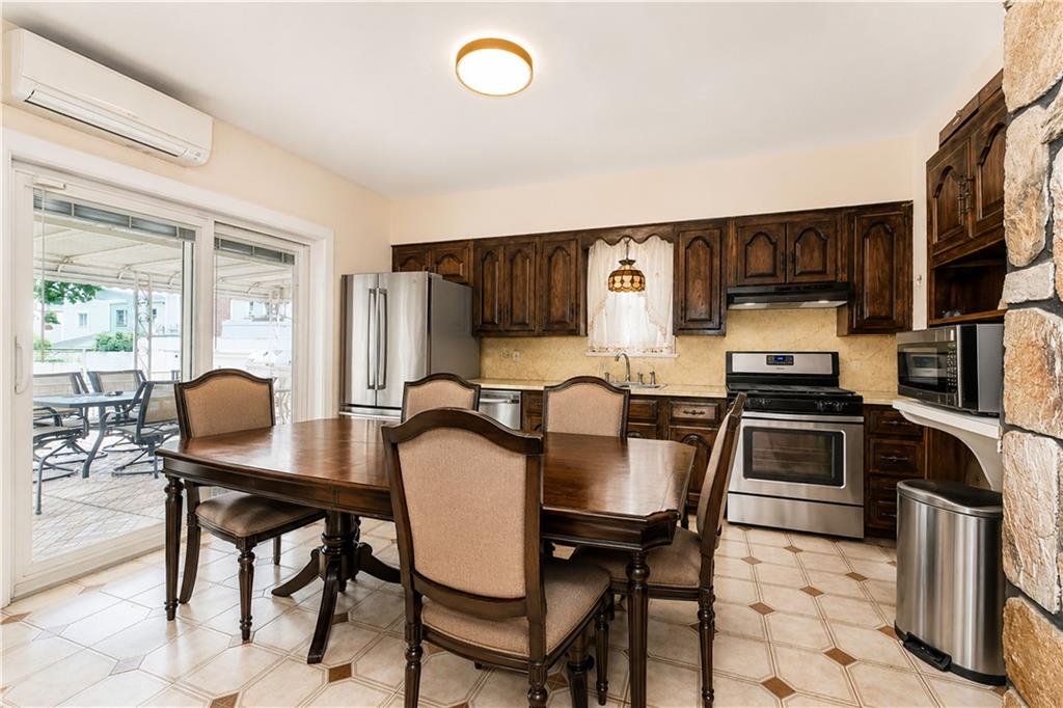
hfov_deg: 100.4
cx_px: 532
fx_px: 443
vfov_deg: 77.3
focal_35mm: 15
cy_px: 354
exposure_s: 1/100
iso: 1600
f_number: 7.1
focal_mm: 10
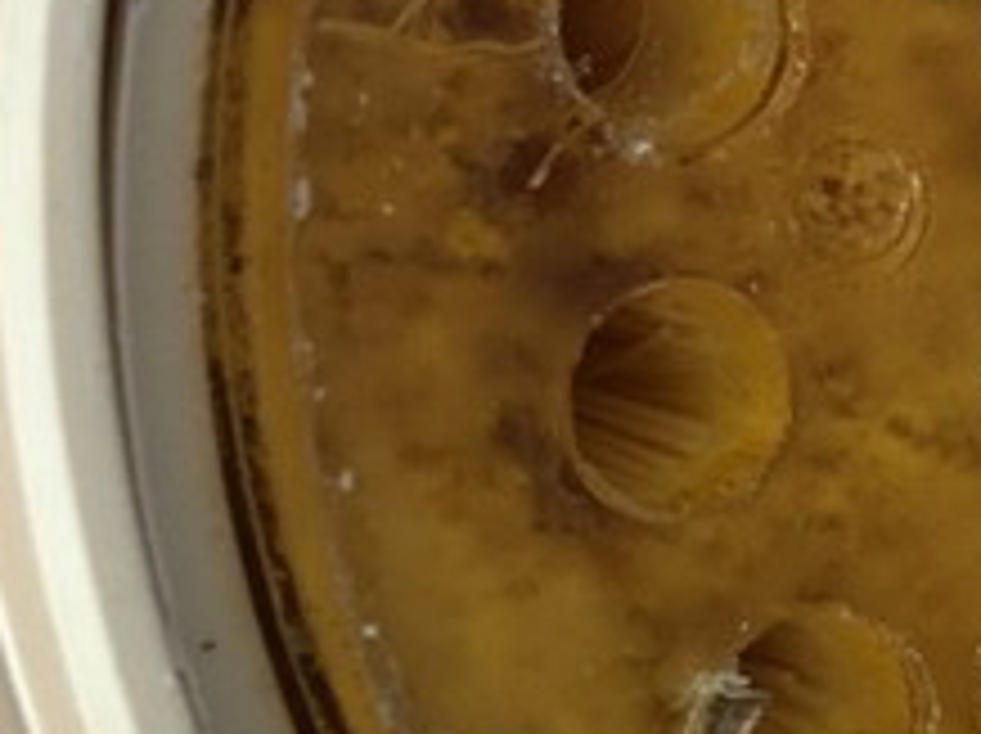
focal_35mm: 80
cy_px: 189
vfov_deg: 18.3
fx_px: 2265
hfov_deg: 23.4
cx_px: 990
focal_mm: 4.15
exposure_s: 1/33
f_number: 2.2
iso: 200
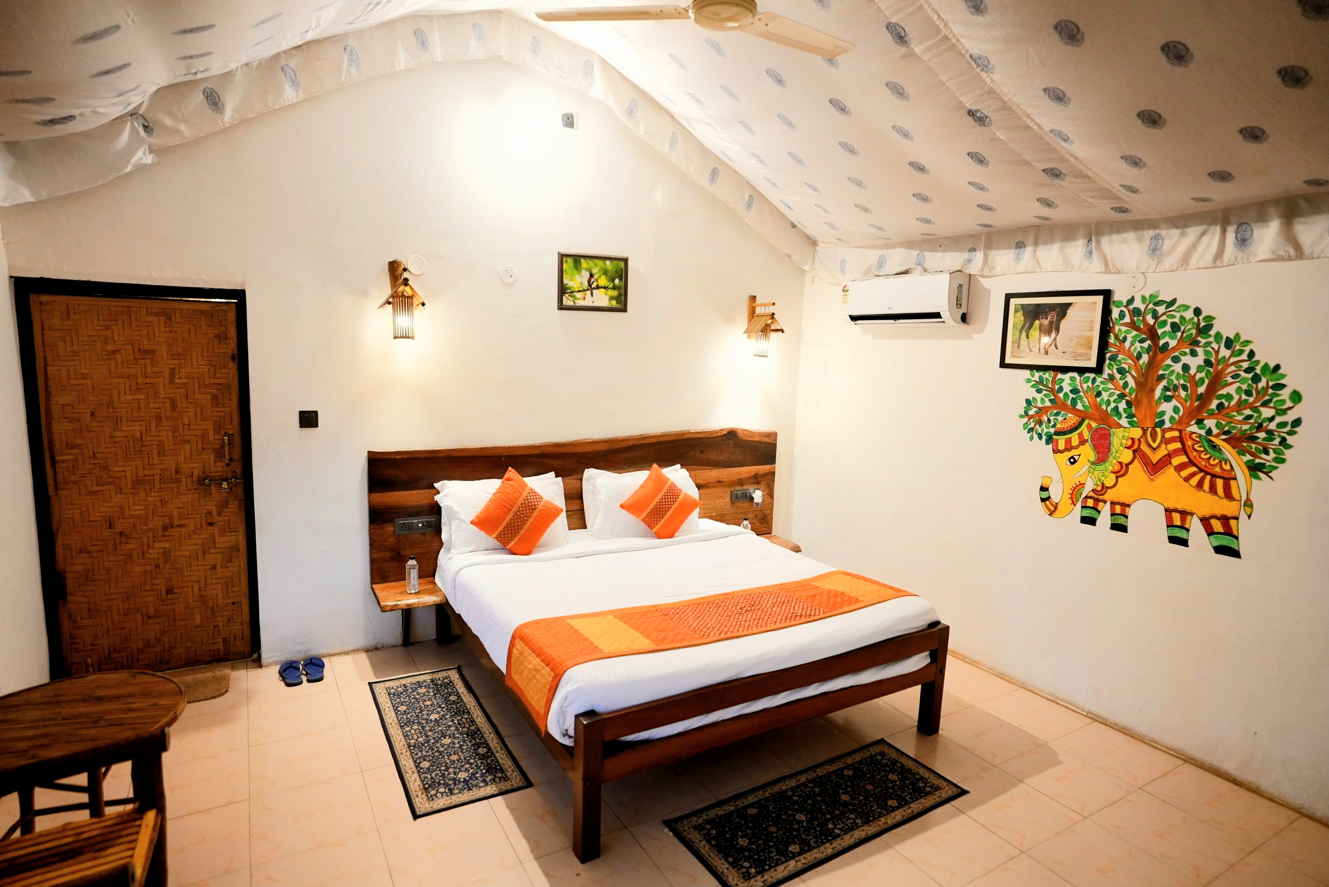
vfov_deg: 62.0
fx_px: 739
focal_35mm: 20
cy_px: 444
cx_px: 664
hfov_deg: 83.9
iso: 2500
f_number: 1.8
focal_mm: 20
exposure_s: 1/160
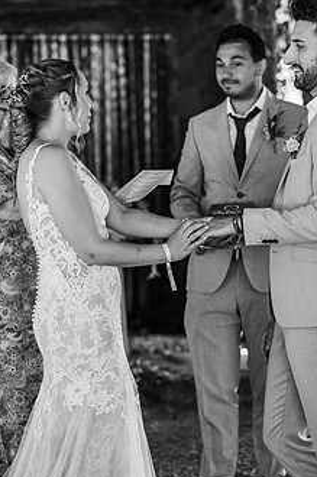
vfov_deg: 17.7
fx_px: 1537
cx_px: 200
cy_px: 243
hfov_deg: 11.8
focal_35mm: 116
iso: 500
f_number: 2.2
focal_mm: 85
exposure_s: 1/200
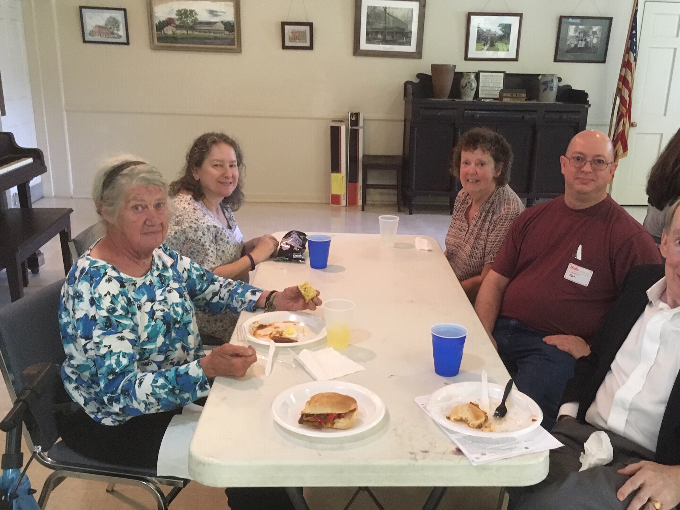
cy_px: 262
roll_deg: -1.6
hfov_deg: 53.9
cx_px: 371
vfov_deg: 41.8
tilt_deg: -16.6
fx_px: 668
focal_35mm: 34
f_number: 2.2
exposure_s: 1/15
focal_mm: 4.15
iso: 250
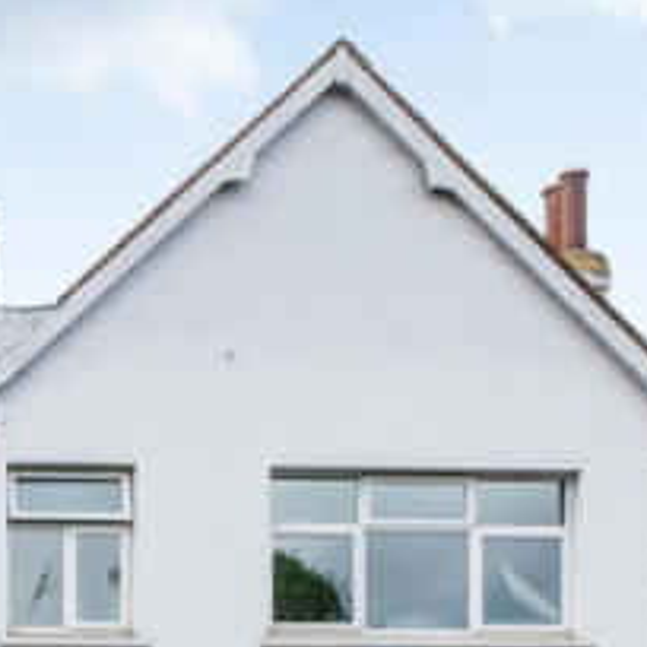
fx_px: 1903
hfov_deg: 17.2
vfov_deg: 19.0
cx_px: -350
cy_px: 582
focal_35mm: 90
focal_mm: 22
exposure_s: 1/500
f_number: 8
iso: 400
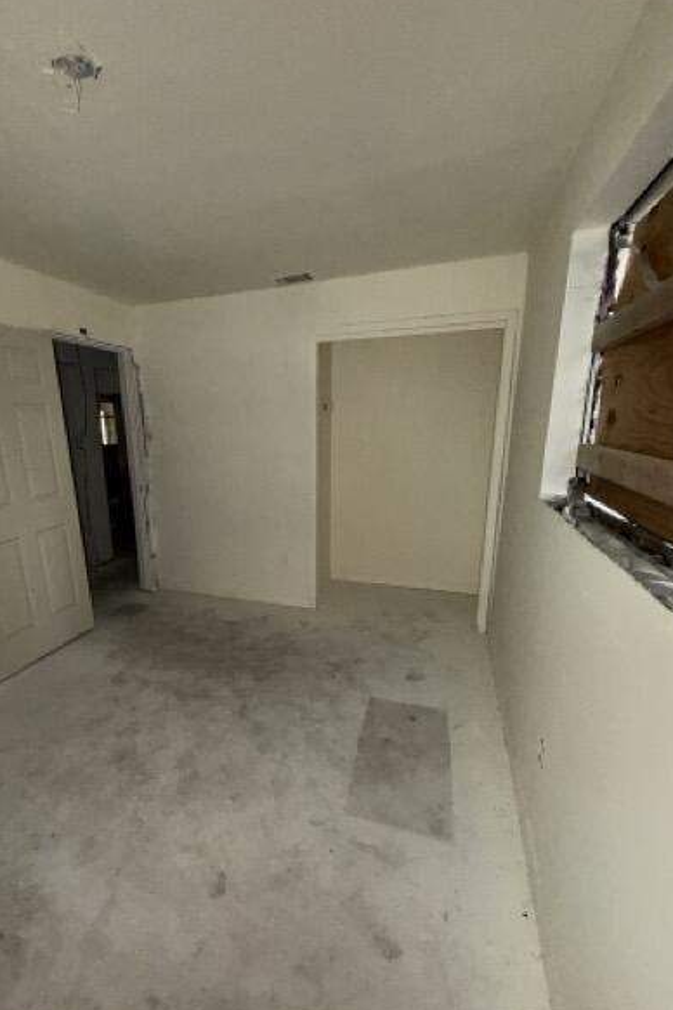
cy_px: 533
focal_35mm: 16
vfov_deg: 96.6
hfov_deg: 73.1
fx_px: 449
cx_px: 274
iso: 250
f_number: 2.2
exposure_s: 1/34
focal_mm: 2.22
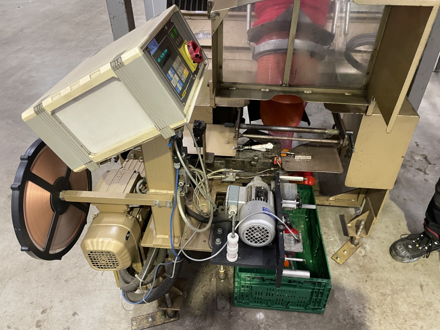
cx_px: 220
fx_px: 330
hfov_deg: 67.3
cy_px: 165
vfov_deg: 53.1
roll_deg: +1.7
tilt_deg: -35.6
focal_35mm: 26
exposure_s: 1/50
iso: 320
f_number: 1.6
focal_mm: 4.2
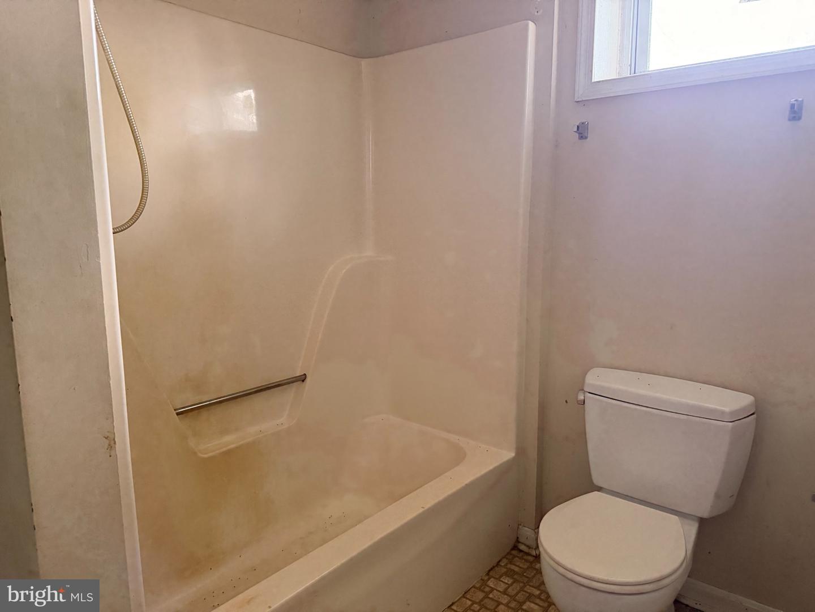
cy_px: 306
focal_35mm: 24
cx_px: 408
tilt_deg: -10.2
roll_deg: +0.5
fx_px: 565
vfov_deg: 56.8
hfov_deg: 71.6
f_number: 1.78
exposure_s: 1/60
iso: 800
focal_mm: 6.76
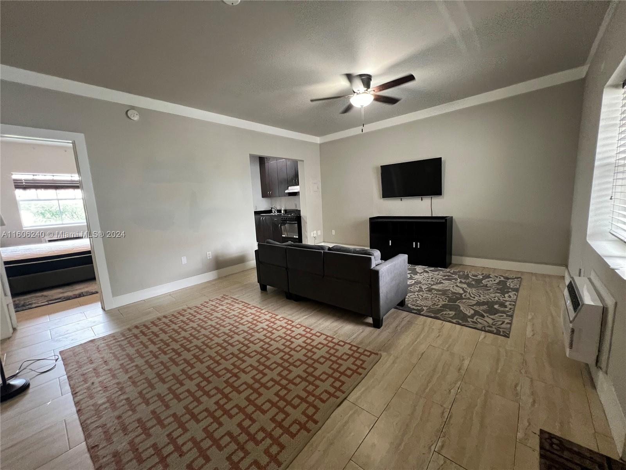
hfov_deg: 106.2
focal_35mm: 13
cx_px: 313
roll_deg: +3.1
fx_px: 235
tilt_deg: -9.2
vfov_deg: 89.9
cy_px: 235
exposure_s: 1/60
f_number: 1.8
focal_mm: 1.57
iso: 400
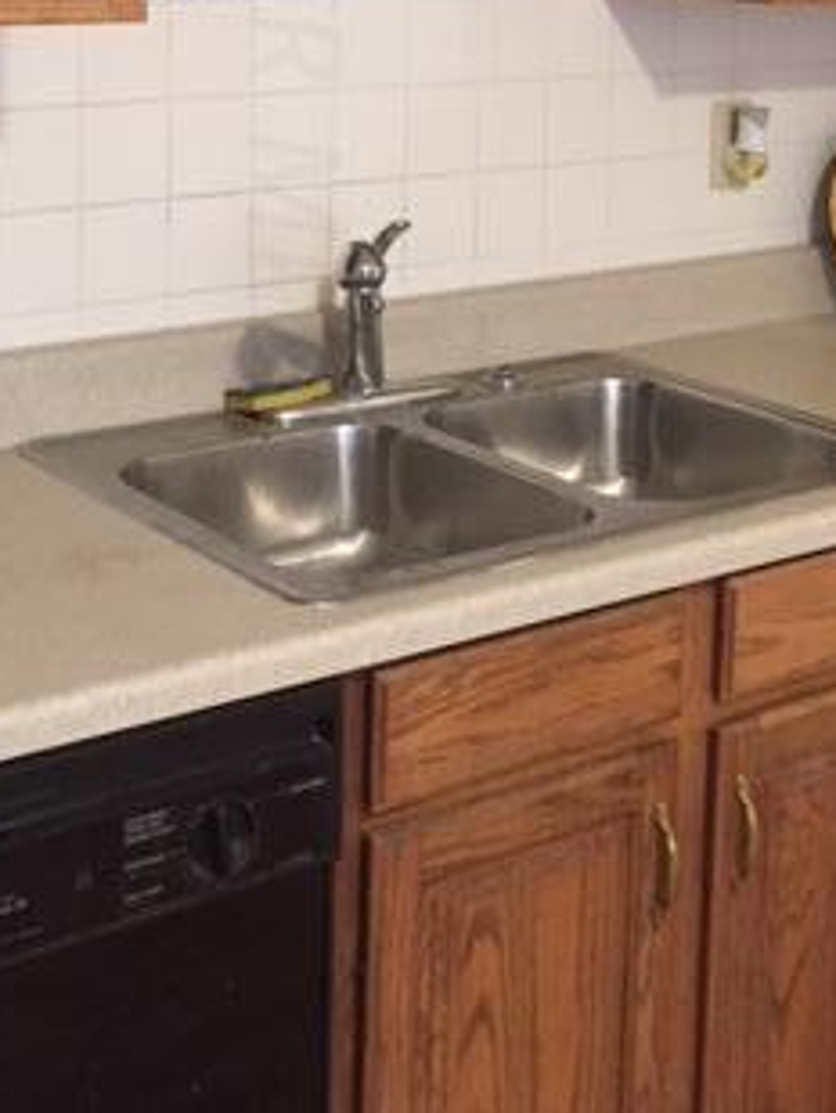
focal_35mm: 60
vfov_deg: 30.9
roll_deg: -1.4
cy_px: 140
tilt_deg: -6.7
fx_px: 1931
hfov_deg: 24.4
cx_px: 303
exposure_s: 1/24
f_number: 2.2
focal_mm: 4.15
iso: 250
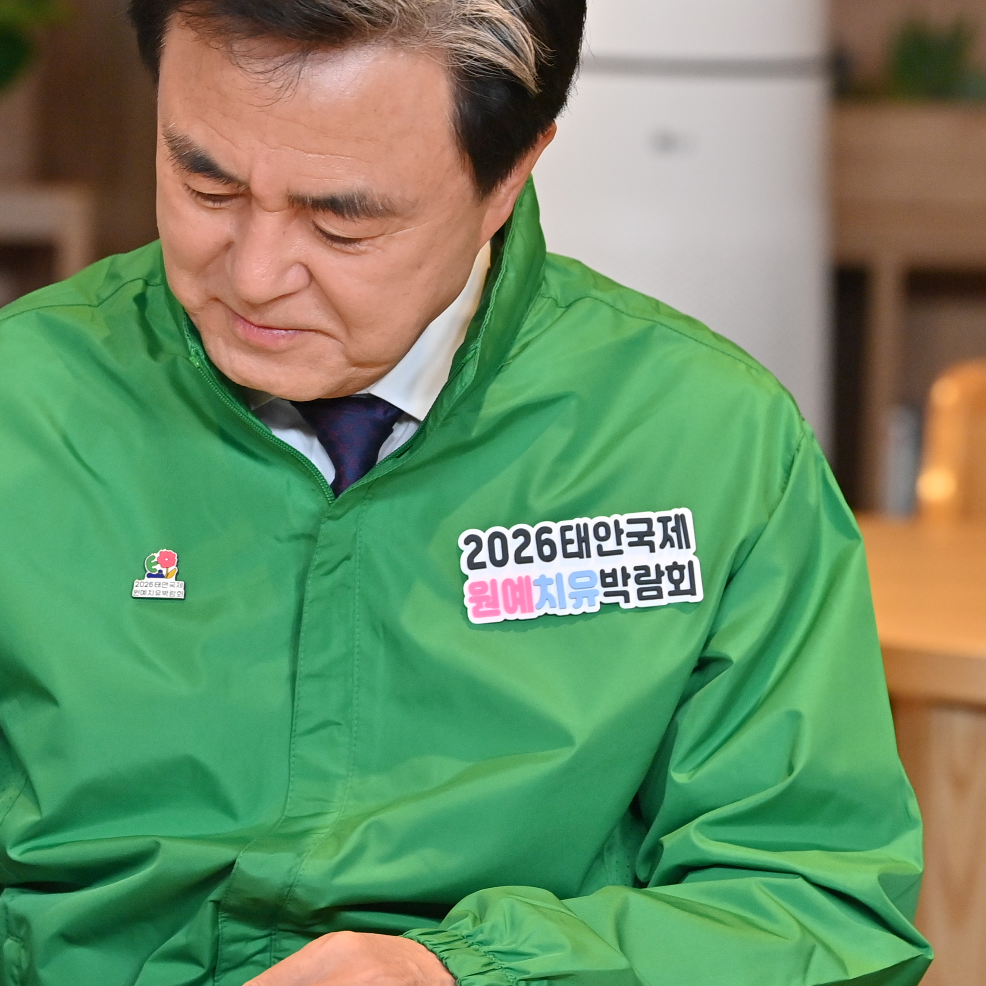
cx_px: -25
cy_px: 381
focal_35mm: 300
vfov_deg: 5.8
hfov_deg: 5.8
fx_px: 9668
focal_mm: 145
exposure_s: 1/250
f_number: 5
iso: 1000
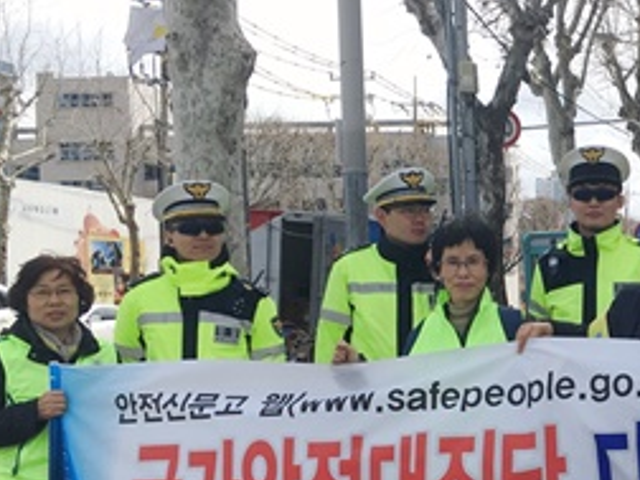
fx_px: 1276
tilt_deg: -1.5
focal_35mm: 69
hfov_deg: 26.2
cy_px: 366
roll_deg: +0.2
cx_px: 688
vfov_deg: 21.1
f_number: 2.2
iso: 25
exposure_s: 1/927
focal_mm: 4.15
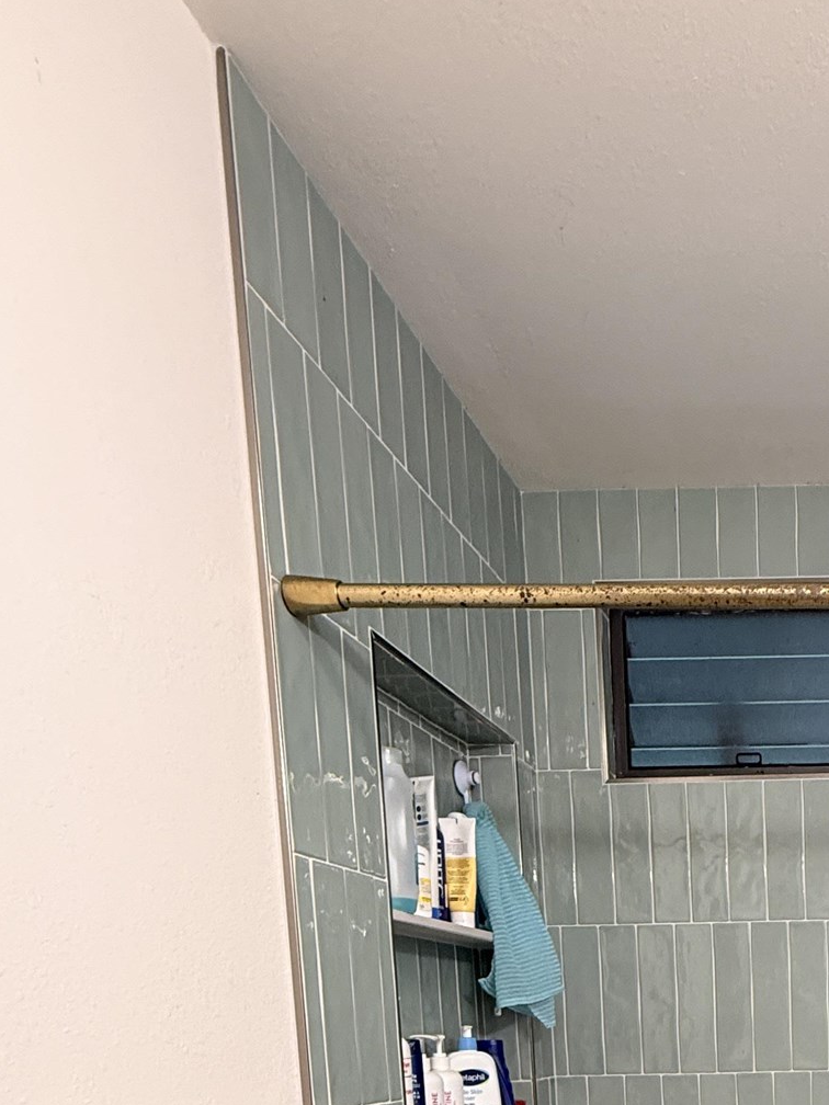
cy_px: 1144
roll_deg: +0.8
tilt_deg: -5.1
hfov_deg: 38.0
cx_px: 875
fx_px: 1022
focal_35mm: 32
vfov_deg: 46.0
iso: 200
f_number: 2.2
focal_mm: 2.22
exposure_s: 1/120
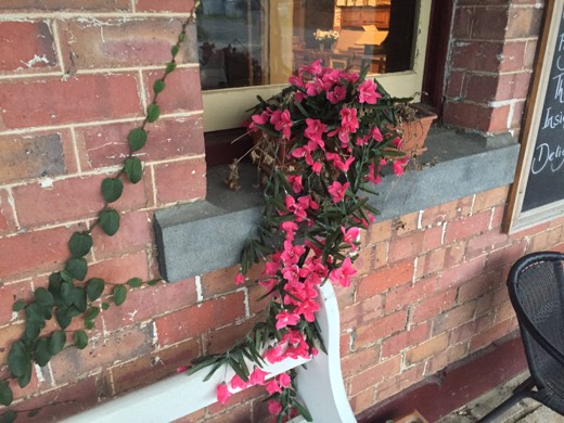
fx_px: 472
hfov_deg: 61.7
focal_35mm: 29
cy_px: 212
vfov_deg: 48.2
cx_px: 282
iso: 500
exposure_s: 1/15
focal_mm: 4.15
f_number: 2.2
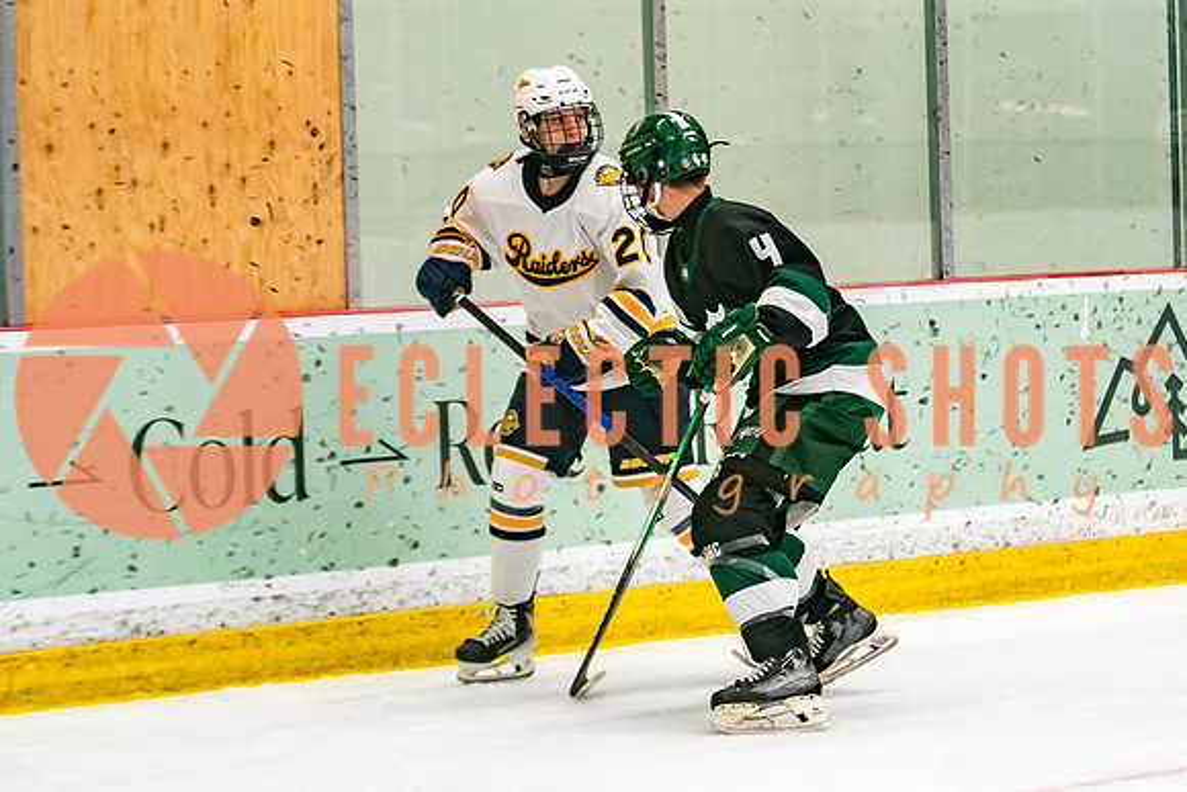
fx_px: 5079
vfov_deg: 8.9
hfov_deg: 13.3
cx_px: 781
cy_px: 396
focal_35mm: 154
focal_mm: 88
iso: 2000
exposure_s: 1/640
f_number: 2.8
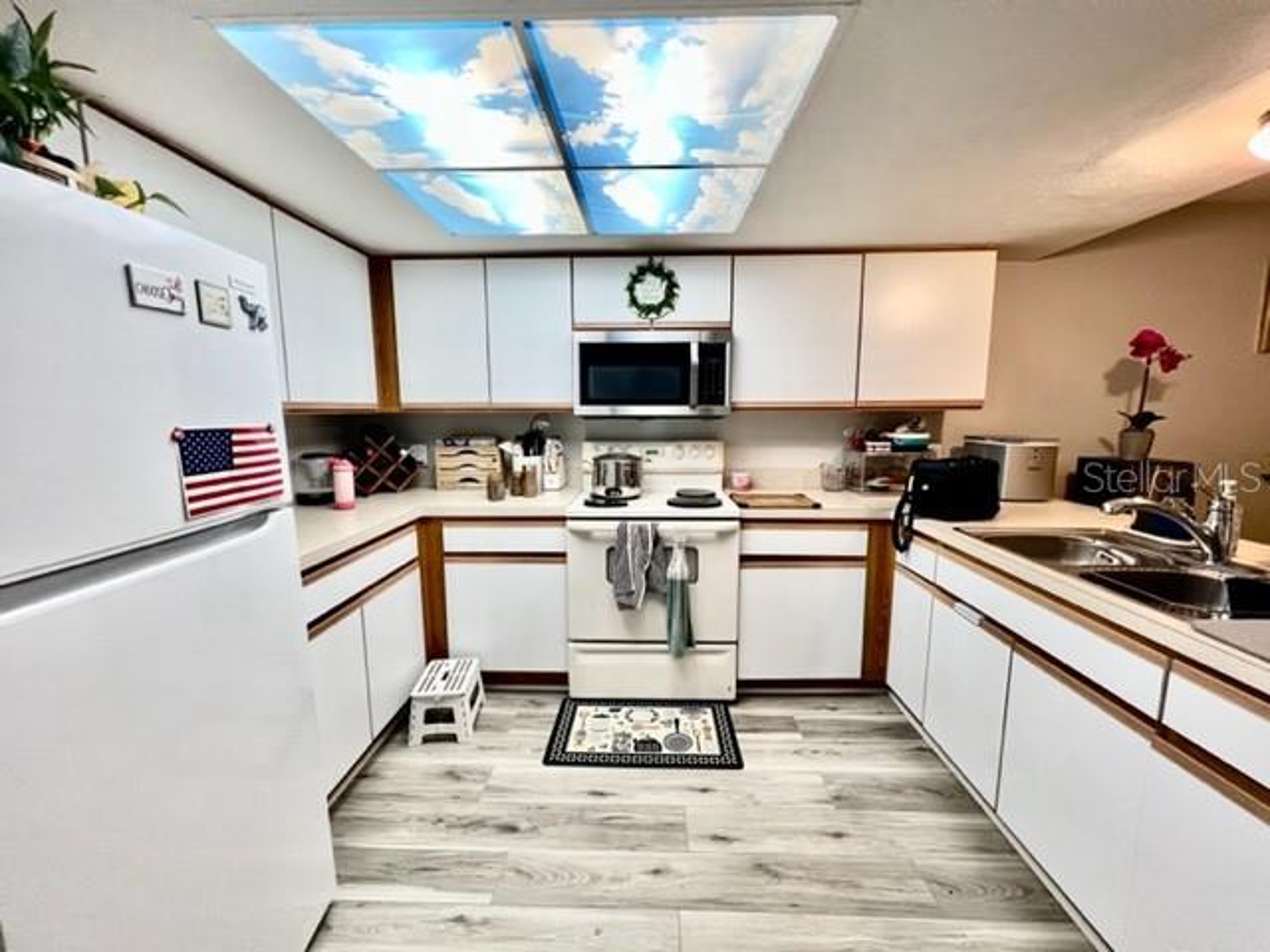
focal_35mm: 13
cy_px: 476
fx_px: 477
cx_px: 635
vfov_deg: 89.9
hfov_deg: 106.2
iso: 250
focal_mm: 1.57
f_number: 1.8
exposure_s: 1/120
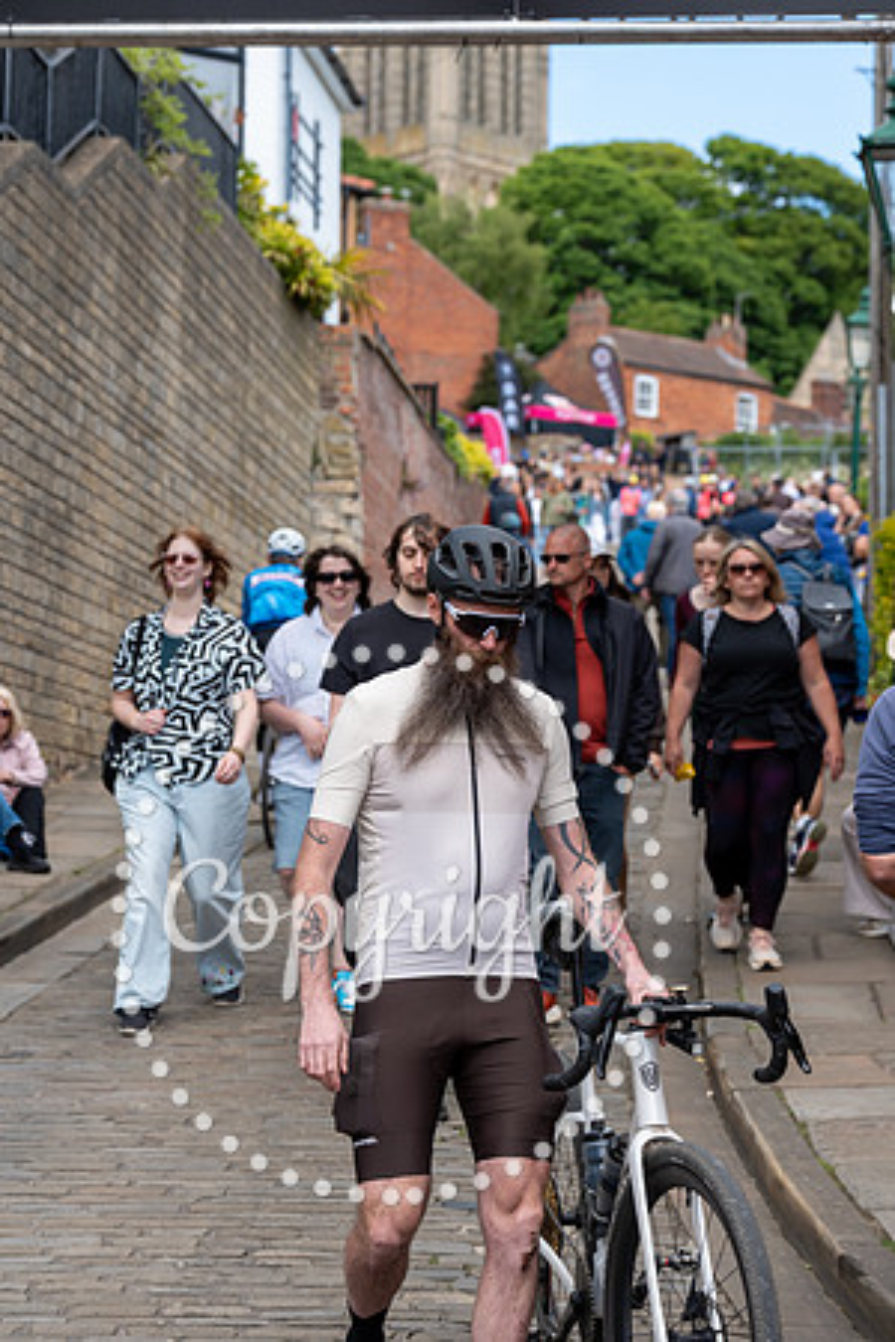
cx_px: 448
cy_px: 671
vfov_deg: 23.1
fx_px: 3281
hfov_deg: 15.5
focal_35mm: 88
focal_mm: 88
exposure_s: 1/1000
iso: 640
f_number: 5.6
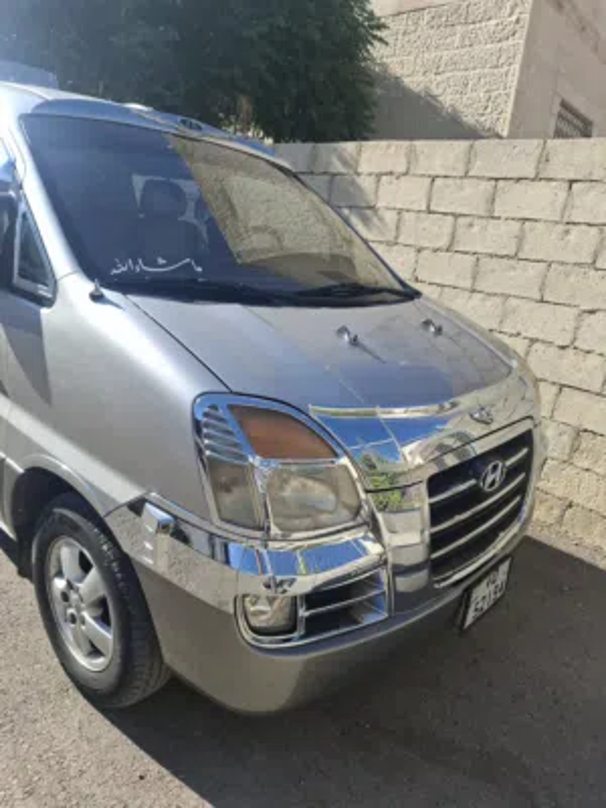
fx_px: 537
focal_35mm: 23
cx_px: 303
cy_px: 404
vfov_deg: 73.9
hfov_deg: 58.9
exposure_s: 1/1120
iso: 50
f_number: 1.8
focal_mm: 5.54
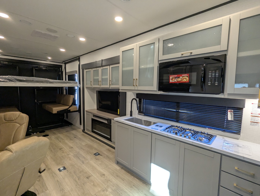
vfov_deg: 78.2
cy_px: 98
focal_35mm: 16
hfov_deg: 94.4
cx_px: 130
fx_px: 120
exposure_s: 1/66.6
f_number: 2.2
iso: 156
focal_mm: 2.35
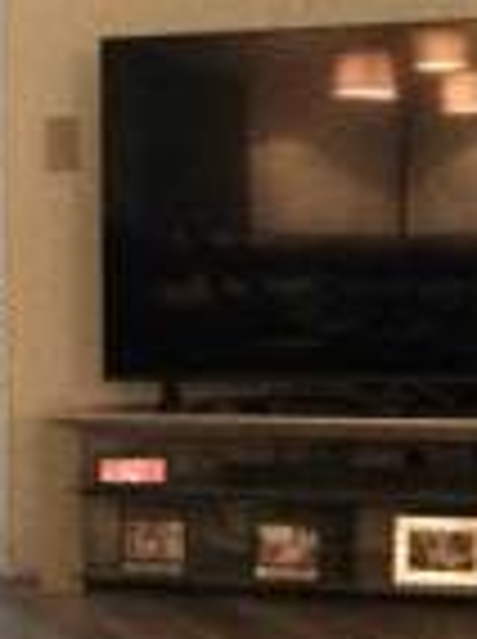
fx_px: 1935
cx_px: -122
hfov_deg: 13.6
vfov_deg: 18.7
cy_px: 290
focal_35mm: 105
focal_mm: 3.3
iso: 250
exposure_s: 1/15
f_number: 2.4
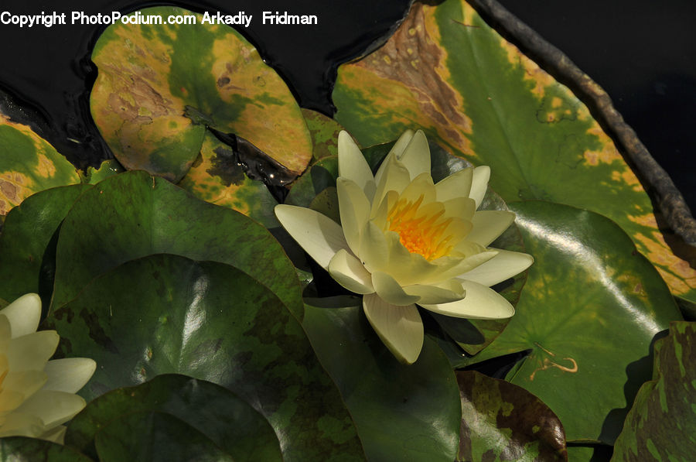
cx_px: 348
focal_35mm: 255
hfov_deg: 8.1
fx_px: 4922
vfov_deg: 5.4
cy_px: 231
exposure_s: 1/640
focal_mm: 170
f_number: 11
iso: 200
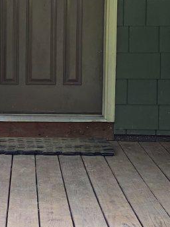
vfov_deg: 19.0
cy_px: 82
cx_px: 32
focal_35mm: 103
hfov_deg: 14.3
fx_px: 675
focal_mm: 6.3
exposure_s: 1/180
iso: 125
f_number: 1.7
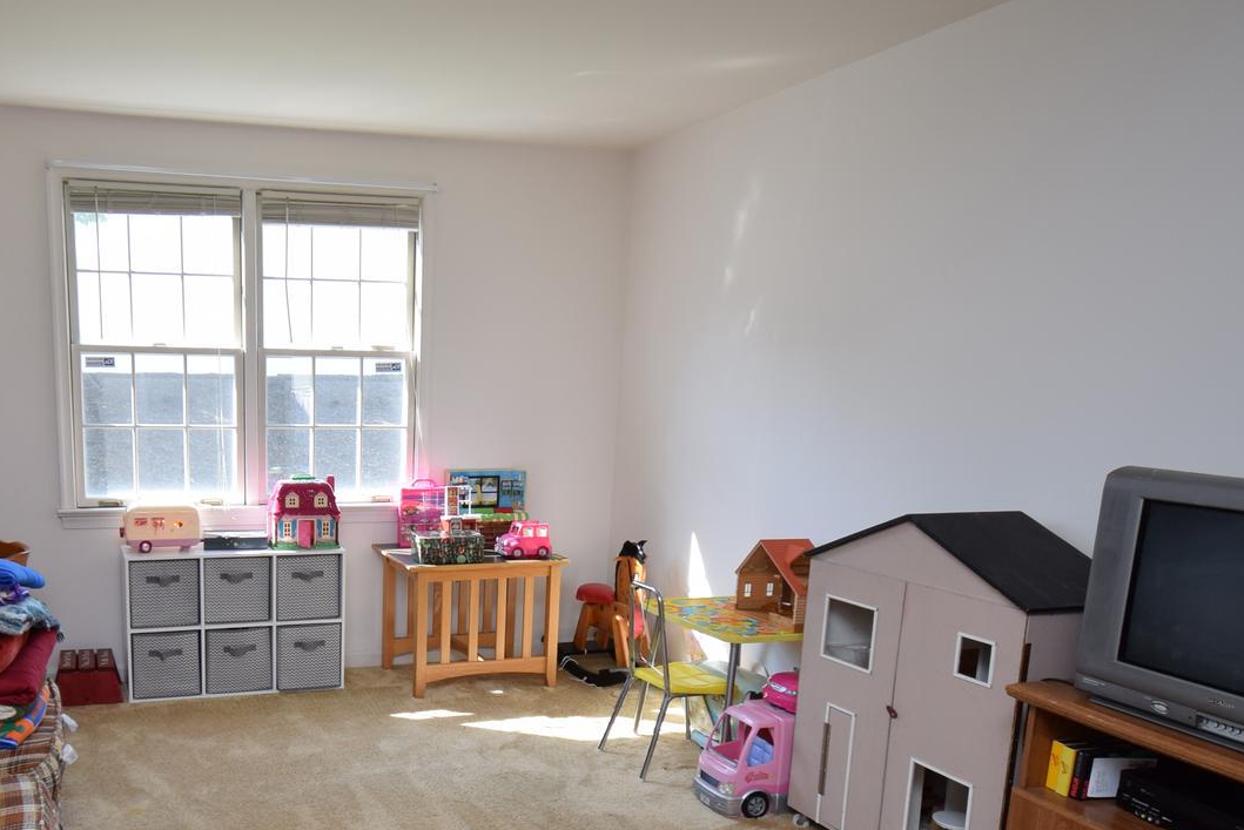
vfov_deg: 44.0
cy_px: 589
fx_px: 1002
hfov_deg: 61.0
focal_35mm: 29
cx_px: 352
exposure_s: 1/60
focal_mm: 10
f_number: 4.5
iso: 200
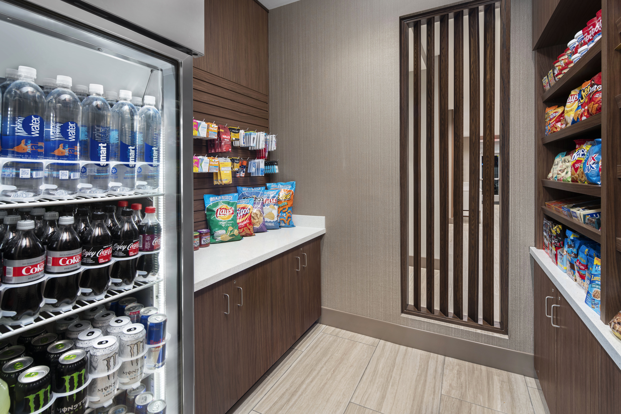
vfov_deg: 70.5
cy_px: 207
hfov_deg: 93.3
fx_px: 293
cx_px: 310
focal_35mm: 17
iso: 200
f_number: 11
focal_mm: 17
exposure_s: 1/2
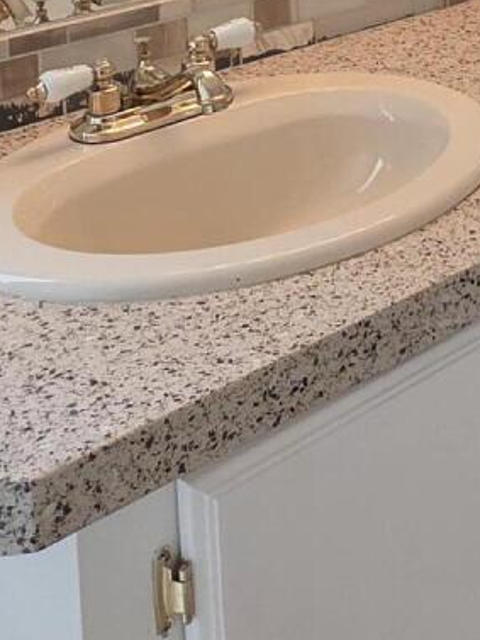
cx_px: 633
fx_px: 1275
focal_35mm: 69
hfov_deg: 19.6
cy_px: -241
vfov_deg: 23.9
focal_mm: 2.2
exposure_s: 1/120
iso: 250
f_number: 1.9
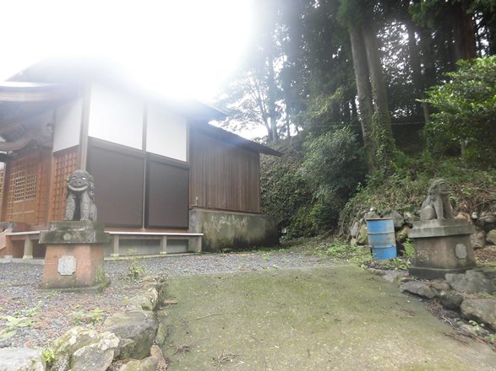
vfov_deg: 56.8
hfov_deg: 71.6
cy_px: 186
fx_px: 344
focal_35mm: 24
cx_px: 248
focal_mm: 4.3
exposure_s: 1/80
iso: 160
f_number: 3.1
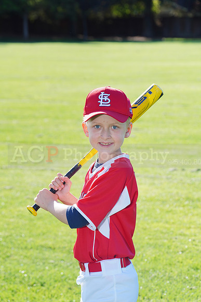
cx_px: 100
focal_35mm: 158
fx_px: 1322
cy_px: 151
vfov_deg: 13.0
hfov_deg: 8.7
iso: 200
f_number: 9
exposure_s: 1/200
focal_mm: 158
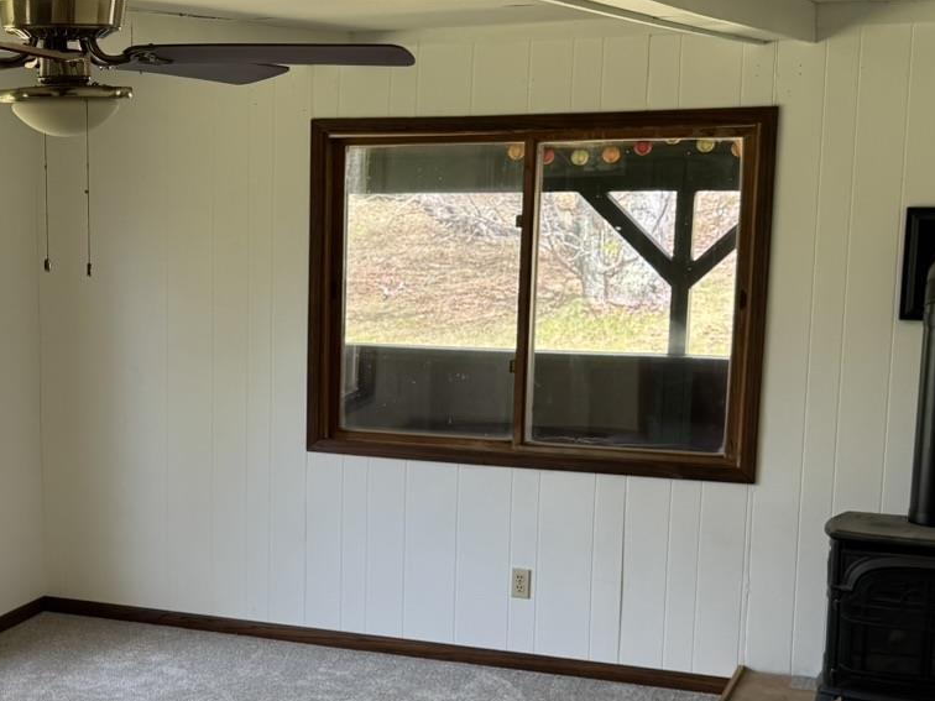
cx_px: 79
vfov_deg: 22.5
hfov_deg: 28.6
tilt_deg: -10.7
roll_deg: -0.1
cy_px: 492
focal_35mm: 65
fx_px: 1756
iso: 64
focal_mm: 6.76
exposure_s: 1/121
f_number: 1.78
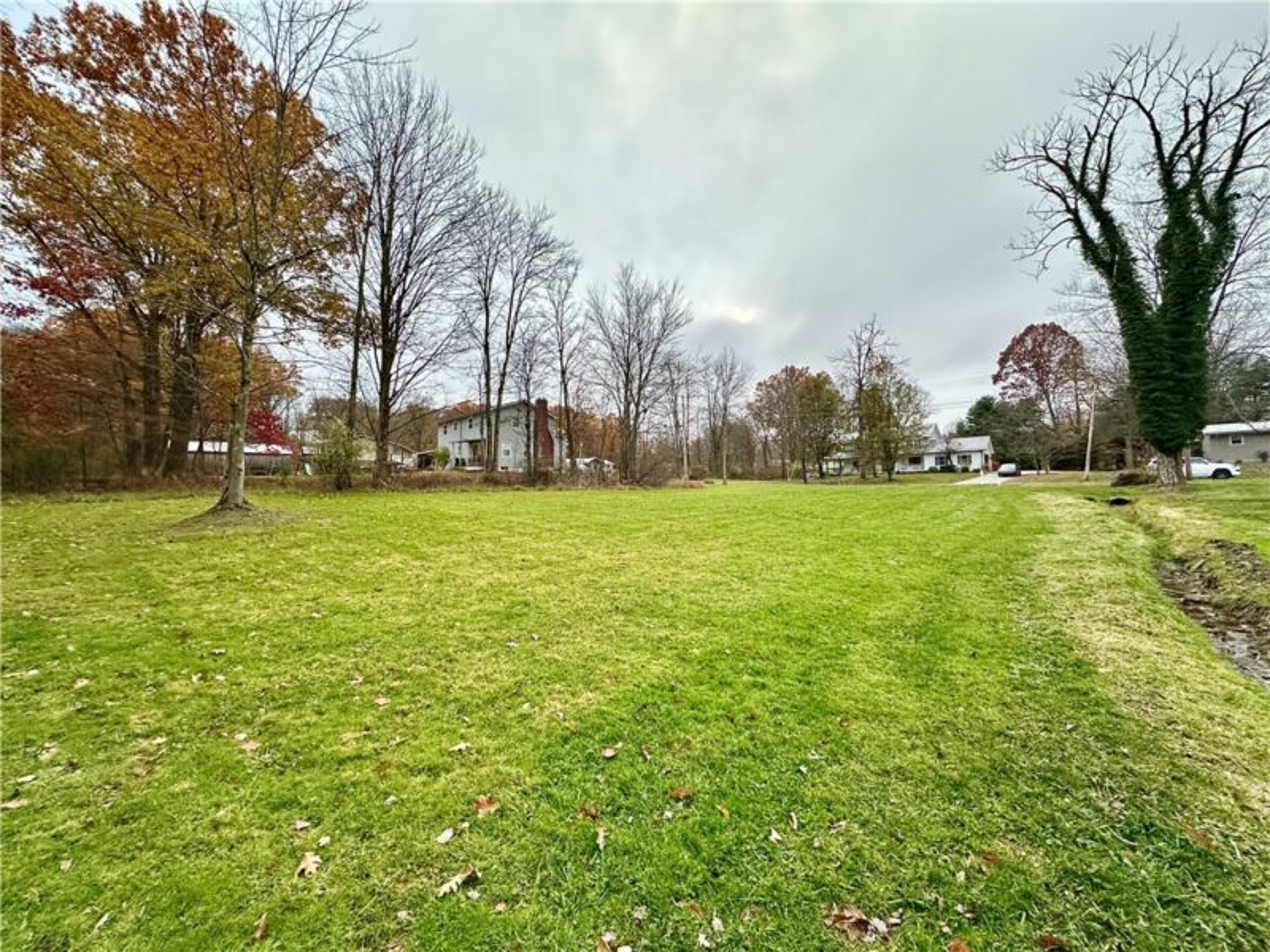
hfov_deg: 102.1
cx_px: 635
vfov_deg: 85.7
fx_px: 514
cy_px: 476
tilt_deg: +1.7
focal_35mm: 14
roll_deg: +1.2
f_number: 2.2
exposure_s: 1/99
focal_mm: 2.22
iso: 160
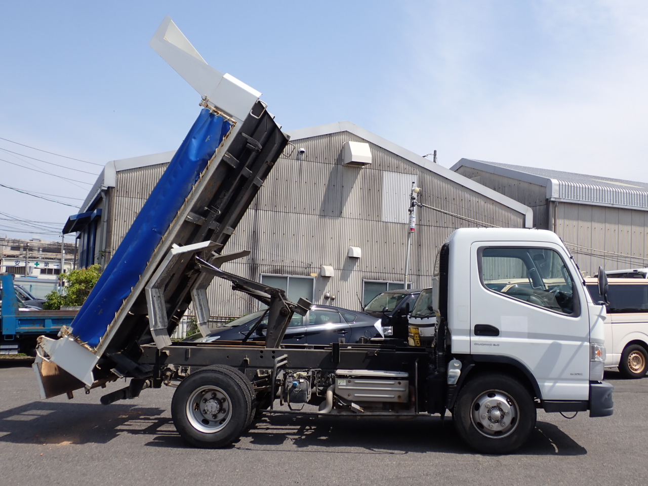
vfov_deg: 37.7
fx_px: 711
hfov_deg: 49.0
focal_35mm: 38
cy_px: 243
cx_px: 324
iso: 100
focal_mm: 6.83
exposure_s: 1/800
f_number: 3.5
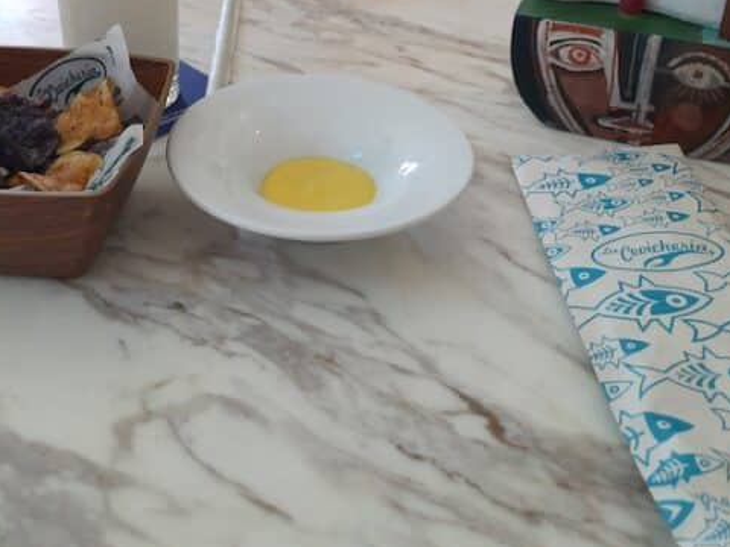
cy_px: 74
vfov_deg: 32.9
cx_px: 295
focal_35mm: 42
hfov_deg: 44.6
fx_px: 886
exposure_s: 1/60
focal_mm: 5.23
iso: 200
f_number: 1.8
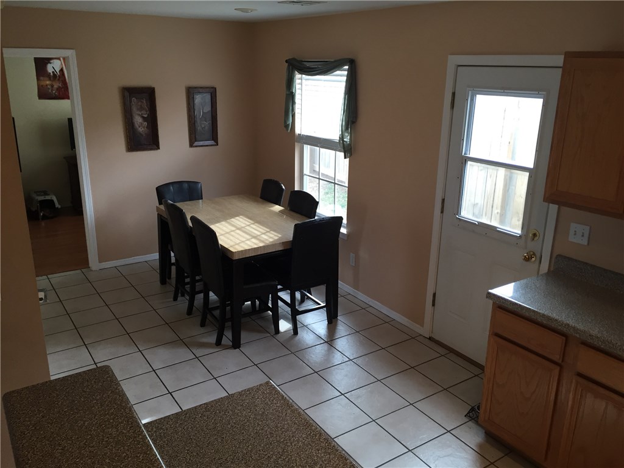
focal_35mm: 29
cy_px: 234
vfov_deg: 48.2
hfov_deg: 61.7
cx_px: 312
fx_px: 523
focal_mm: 4.15
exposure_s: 1/30
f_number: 2.2
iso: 32
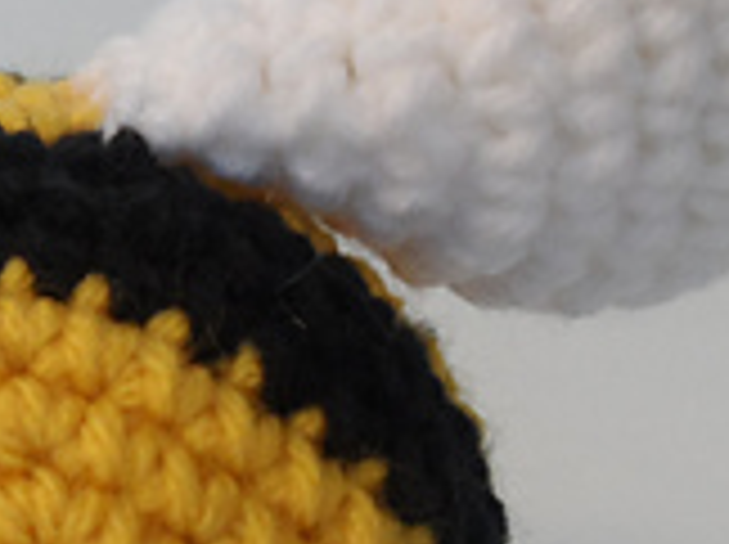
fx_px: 2082
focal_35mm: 99
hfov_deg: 19.1
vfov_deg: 14.6
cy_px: 598
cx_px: -50
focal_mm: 4.5
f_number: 2.5
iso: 160
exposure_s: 1/30
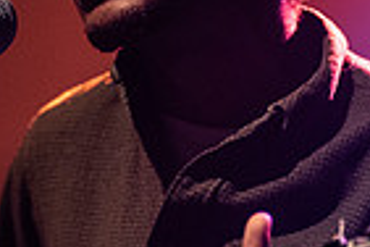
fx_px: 3391
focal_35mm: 330
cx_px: 165
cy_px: 104
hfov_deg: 6.2
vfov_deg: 4.2
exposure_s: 1/125
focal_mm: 80
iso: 2500
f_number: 3.2
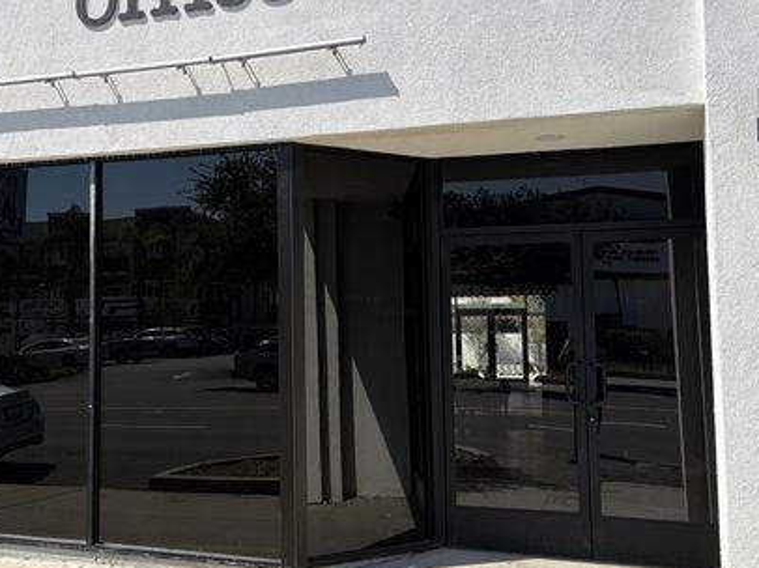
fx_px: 898
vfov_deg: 35.1
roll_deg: +0.4
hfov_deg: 44.8
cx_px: 226
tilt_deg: +5.0
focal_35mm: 41
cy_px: 267
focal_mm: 5.96
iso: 50
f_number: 1.6
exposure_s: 1/3623
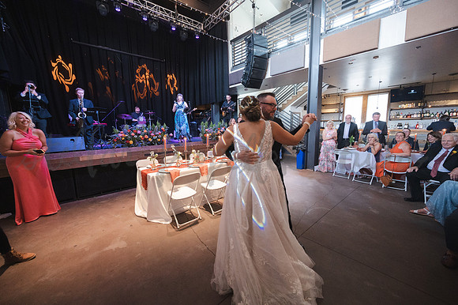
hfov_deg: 104.3
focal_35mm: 14
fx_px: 178
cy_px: 152
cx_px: 229
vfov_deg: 81.1
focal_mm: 14
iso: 3200
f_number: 4
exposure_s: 1/100
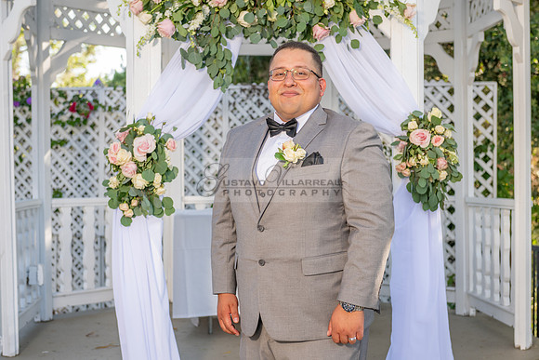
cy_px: 180
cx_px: 270
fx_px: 899
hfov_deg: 33.4
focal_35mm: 60
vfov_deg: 22.6
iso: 250
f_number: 4.5
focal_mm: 60
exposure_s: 1/200
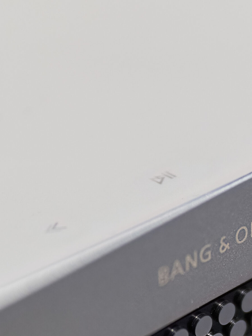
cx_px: 236
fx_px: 1252
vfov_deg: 15.2
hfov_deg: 11.4
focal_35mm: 129
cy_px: 262
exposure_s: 1/1000
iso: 1250
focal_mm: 30
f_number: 1.4
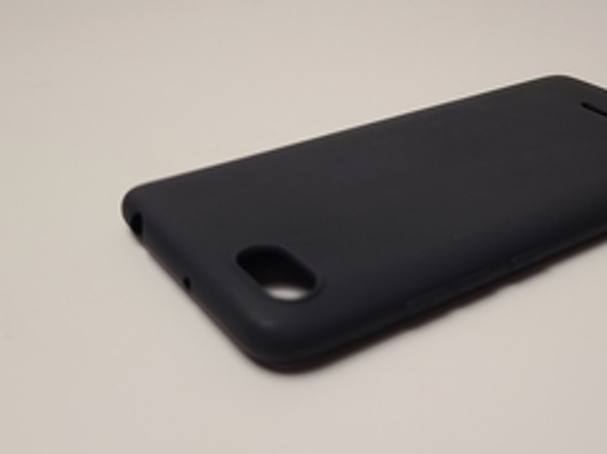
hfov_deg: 43.2
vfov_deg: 33.5
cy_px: 241
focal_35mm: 43
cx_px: 409
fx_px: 753
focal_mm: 5.4
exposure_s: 1/100
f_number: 1.8
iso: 64
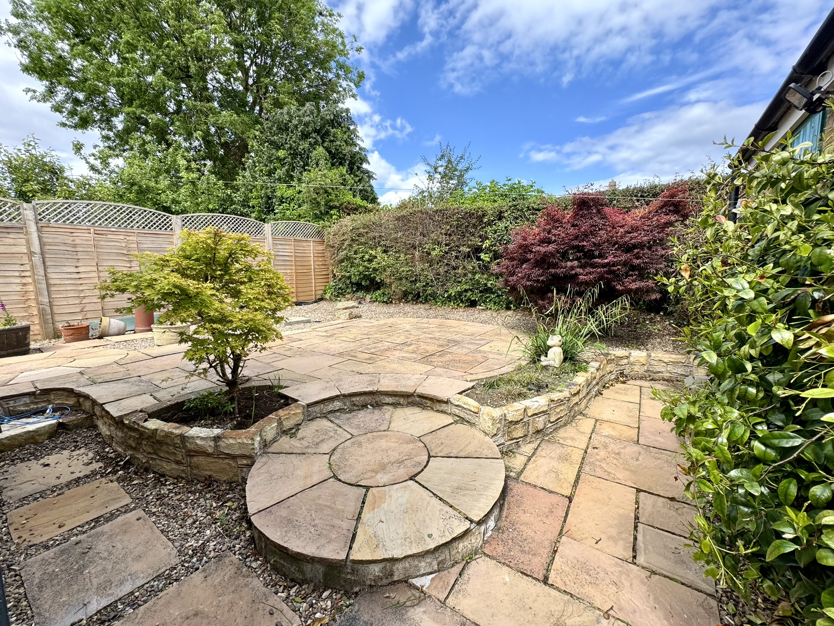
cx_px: 417
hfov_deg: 102.1
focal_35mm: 14
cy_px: 313
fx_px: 337
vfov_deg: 85.7
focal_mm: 2.22
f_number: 2.2
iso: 50
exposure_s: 1/812
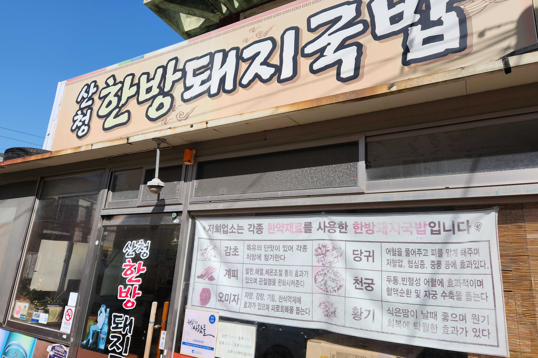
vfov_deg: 53.1
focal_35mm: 24
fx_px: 359
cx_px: 269
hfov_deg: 73.7
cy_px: 182
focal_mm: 5.4
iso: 20
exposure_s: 1/1654
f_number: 1.8
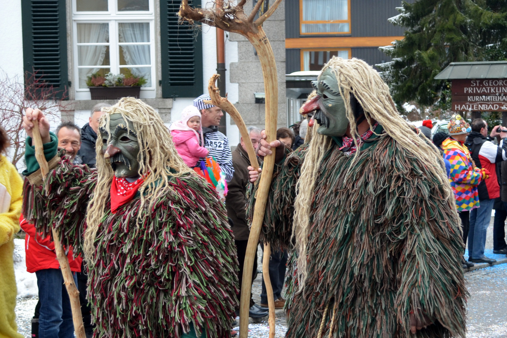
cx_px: 254
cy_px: 169
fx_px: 634
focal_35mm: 45
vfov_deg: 29.9
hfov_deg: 43.6
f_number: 4.5
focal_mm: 30
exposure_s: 1/60
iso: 280
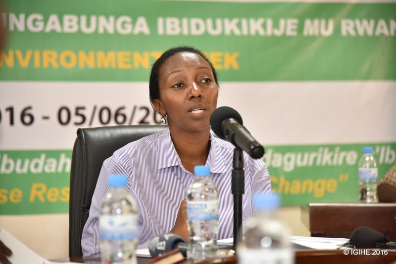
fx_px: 1320
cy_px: 132
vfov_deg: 11.4
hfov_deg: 17.1
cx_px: 198
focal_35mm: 120
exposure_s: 1/200
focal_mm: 120
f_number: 4
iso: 2500
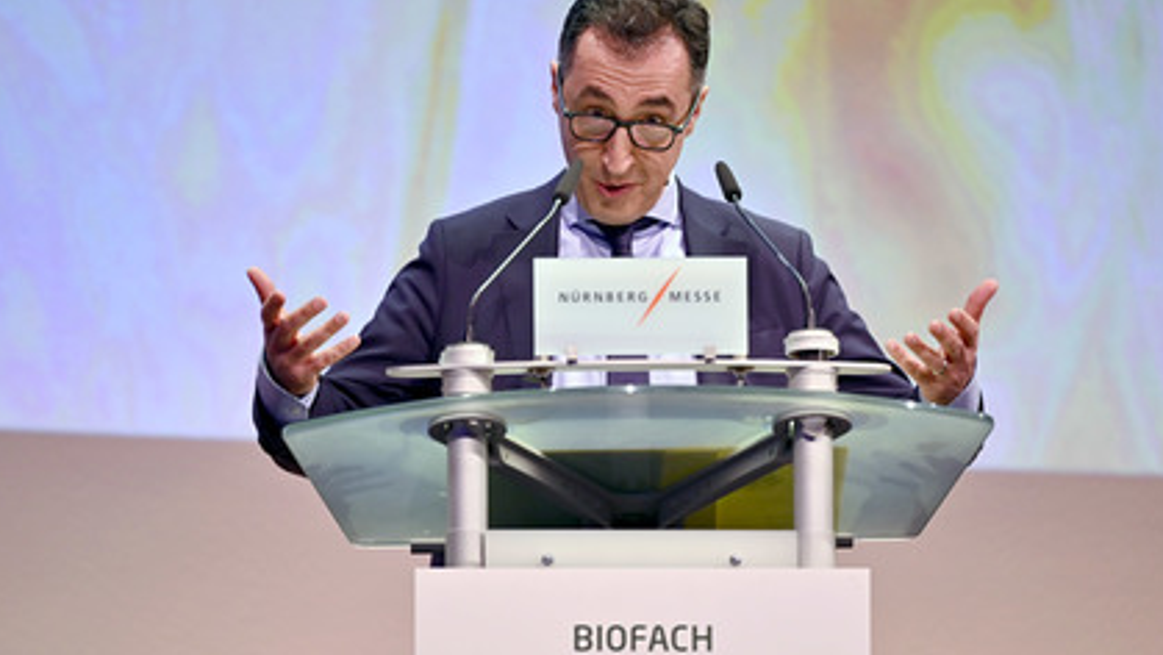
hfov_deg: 9.6
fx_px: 6941
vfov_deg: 5.4
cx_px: 602
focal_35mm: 225
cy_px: 347
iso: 800
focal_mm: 200
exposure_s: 1/500
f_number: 2.8
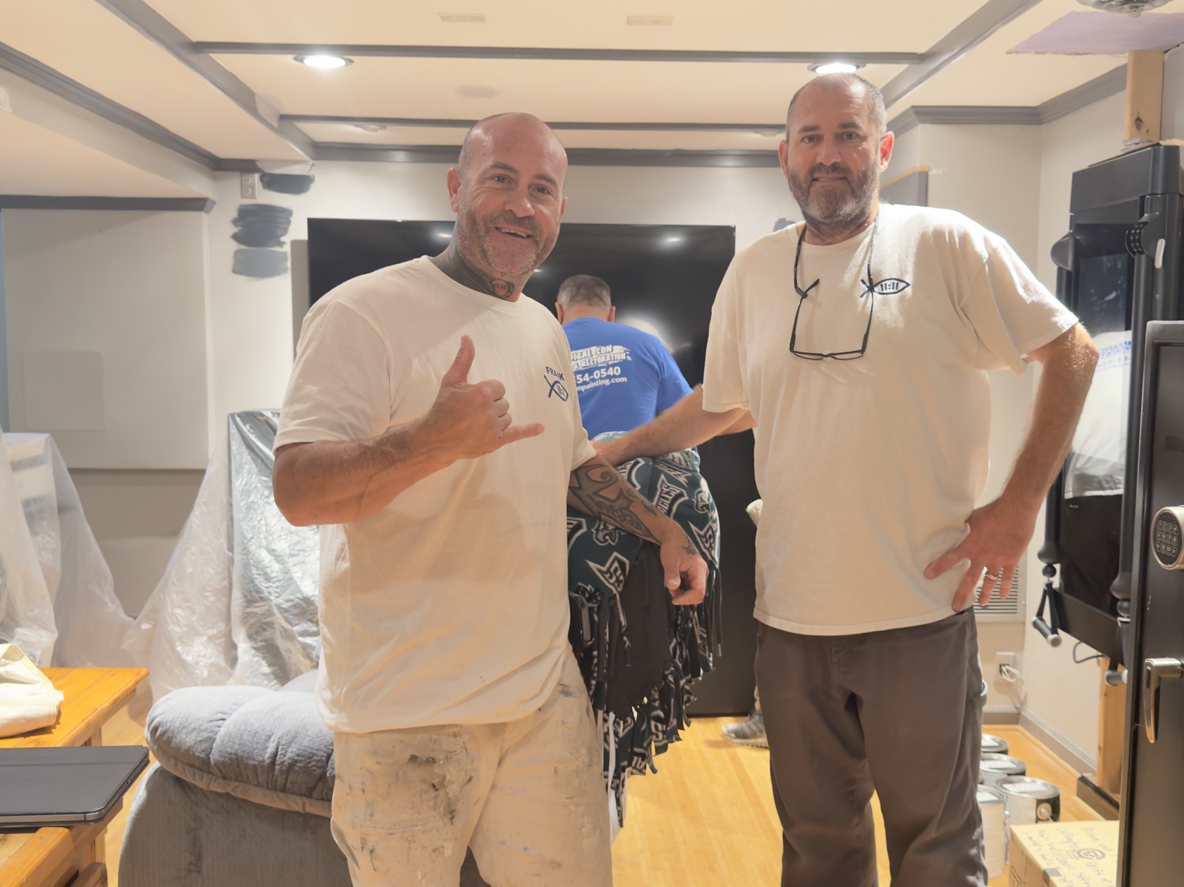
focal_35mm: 38
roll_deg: -0.7
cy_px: 475
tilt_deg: -7.1
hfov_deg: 49.0
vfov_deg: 37.7
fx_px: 1300
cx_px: 618
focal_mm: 6.76
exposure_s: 1/30
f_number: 1.78
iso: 640
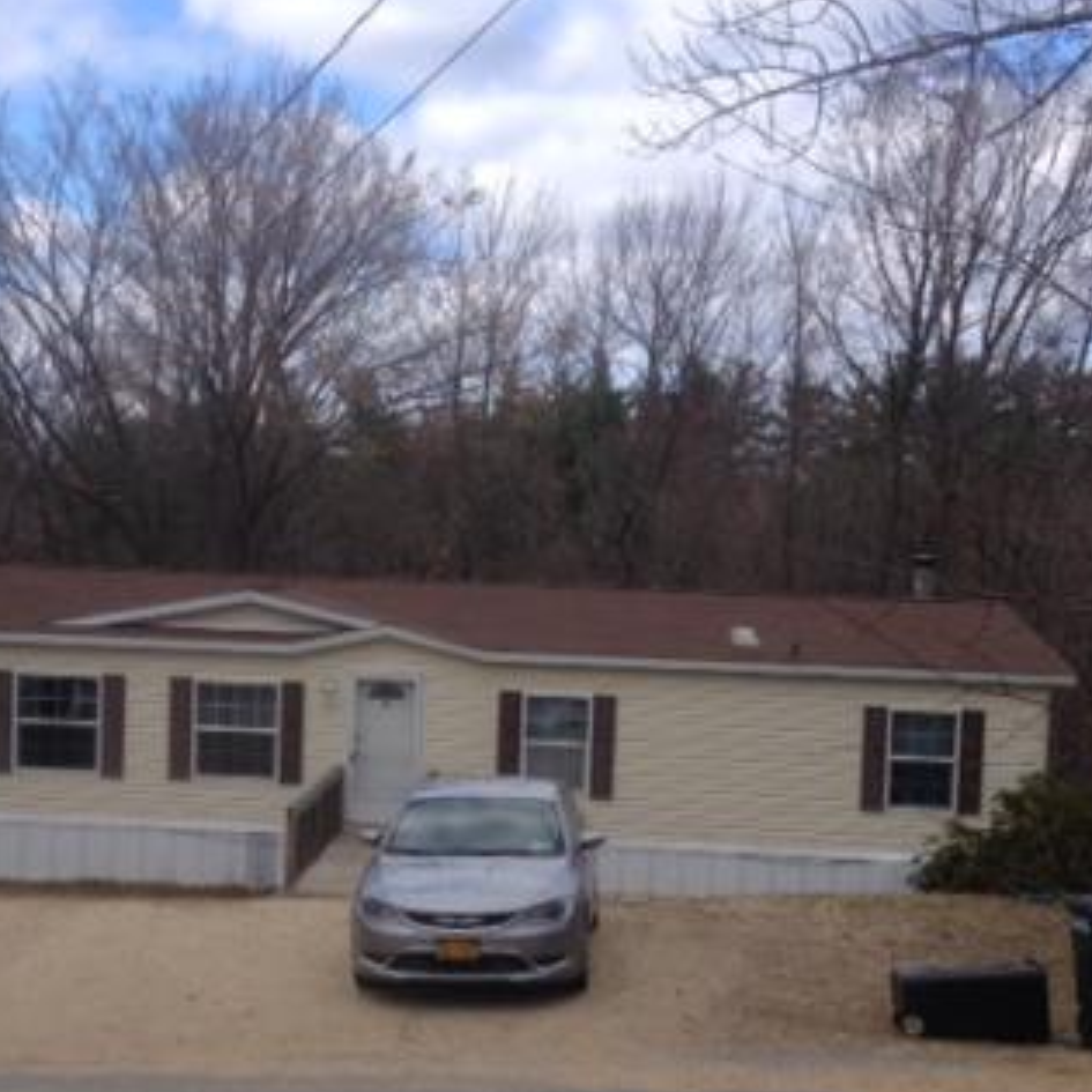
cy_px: 679
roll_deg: -3.5
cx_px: 489
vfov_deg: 29.9
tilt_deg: -5.1
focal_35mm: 57
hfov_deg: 30.0
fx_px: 2034
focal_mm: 4.28
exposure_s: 1/1042
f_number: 2.4
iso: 50
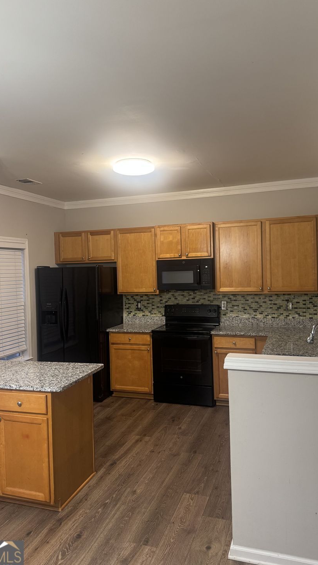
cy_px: 278
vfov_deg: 69.9
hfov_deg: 42.9
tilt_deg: -2.9
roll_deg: +2.3
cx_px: 155
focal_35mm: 27
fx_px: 405
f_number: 1.78
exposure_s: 1/60
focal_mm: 6.76
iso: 250
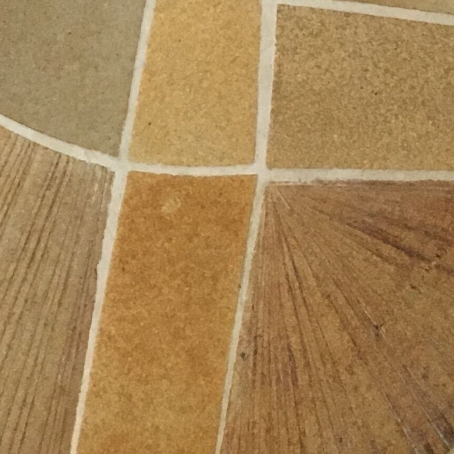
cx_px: -51
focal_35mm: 120
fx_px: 1781
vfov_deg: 12.8
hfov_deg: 14.2
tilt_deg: -63.5
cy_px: -437
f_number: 2.2
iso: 160
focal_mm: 4.15
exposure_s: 1/33
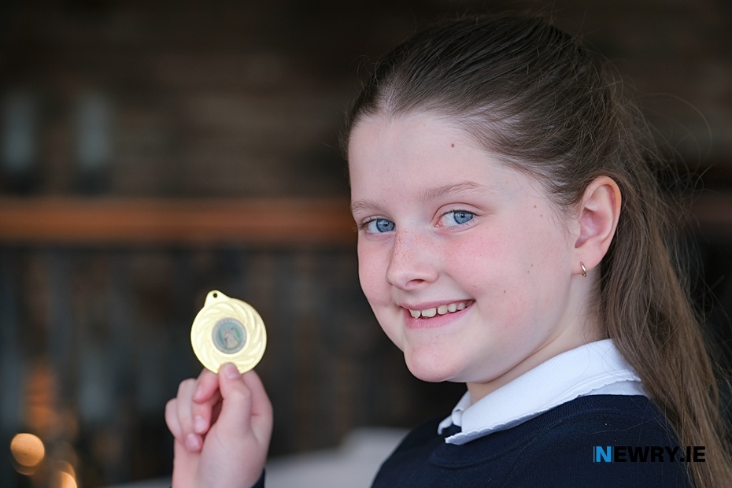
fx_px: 2460
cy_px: 244
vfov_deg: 11.3
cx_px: 366
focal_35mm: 121
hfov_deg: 16.9
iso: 200
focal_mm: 80.4
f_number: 2.8
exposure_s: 1/250
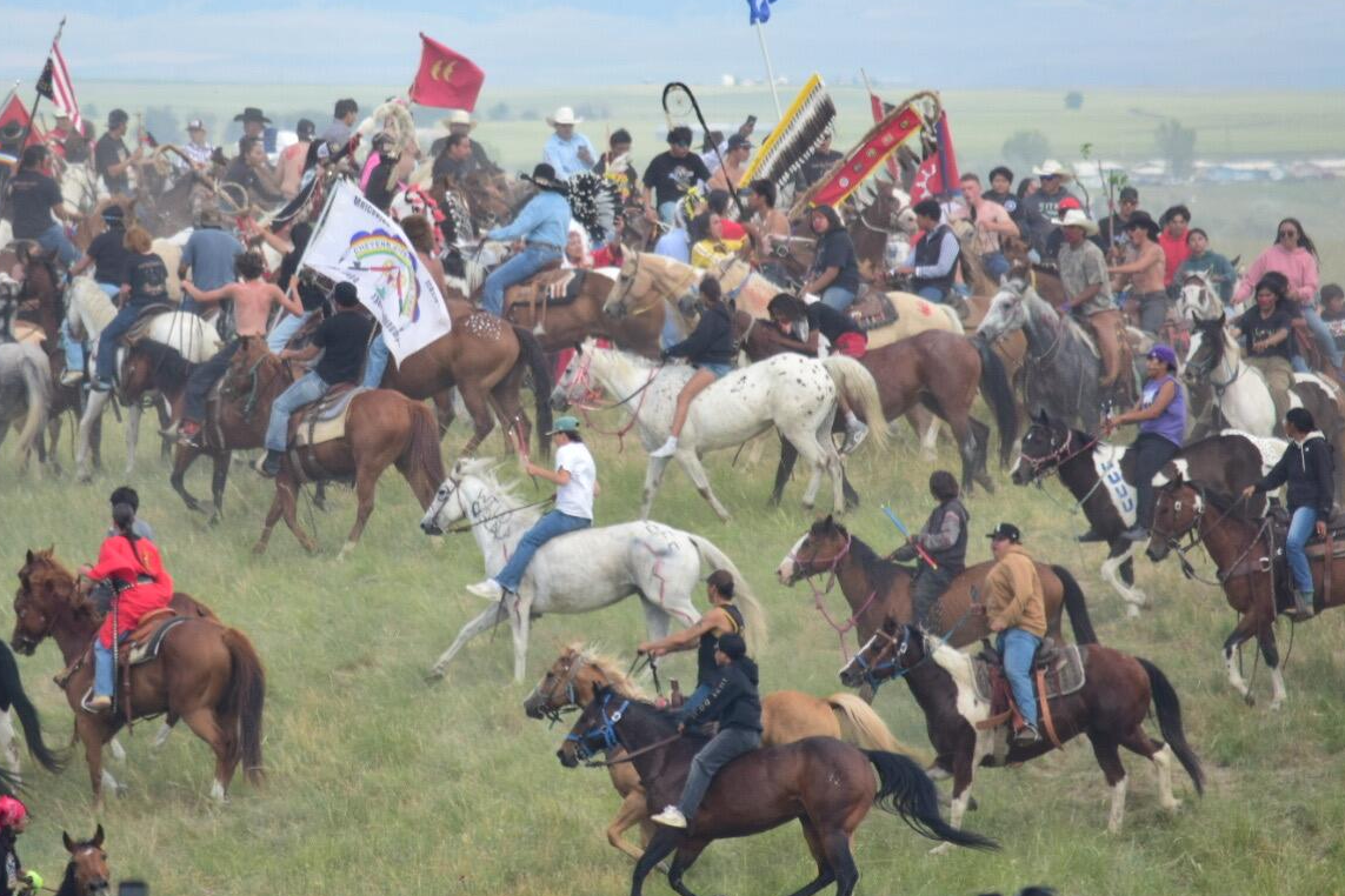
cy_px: 325
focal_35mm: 638
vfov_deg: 2.2
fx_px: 23835
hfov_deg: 3.2
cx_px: 488
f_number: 5.6
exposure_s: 1/800
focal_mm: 300
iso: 320
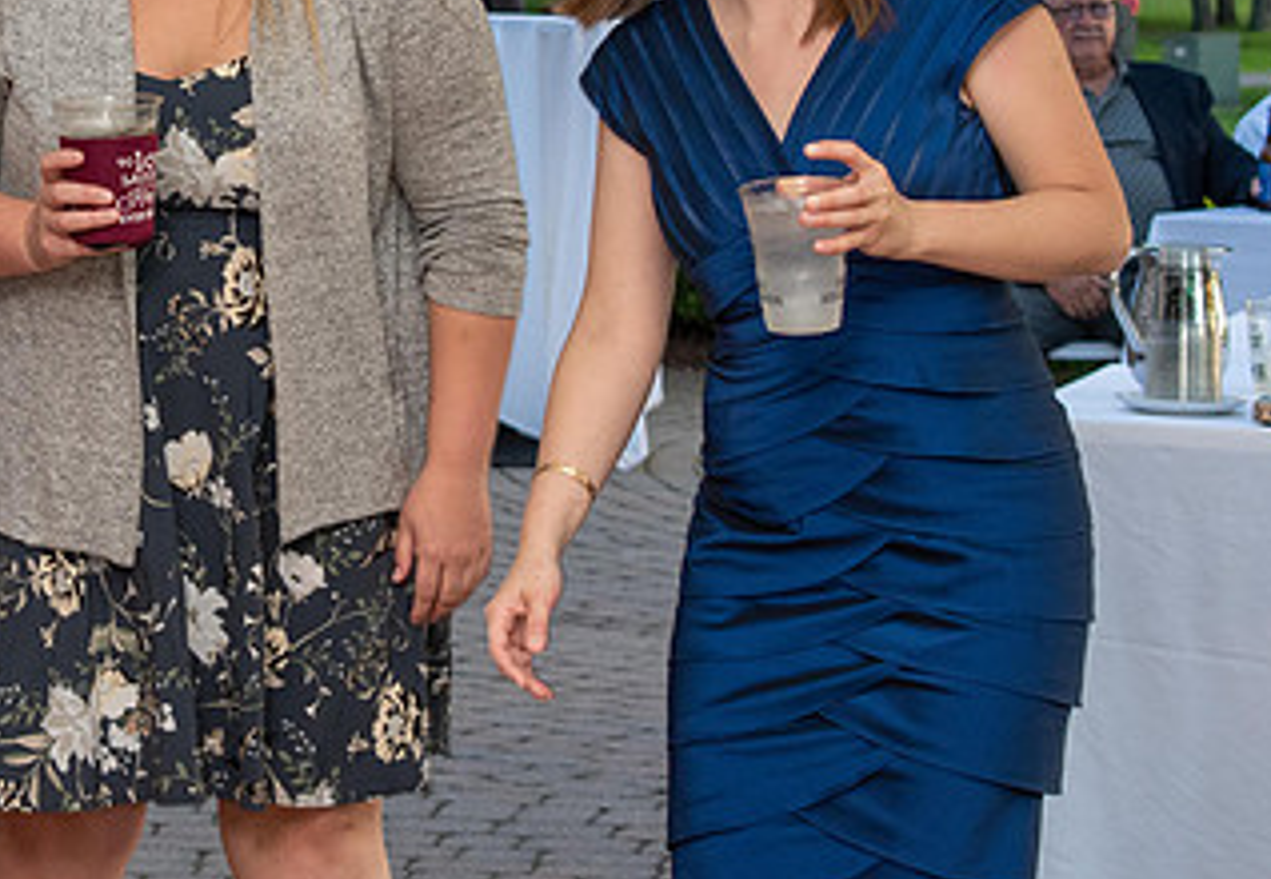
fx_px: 6143
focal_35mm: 172
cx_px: 184
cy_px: 118
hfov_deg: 11.7
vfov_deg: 8.2
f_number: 5.6
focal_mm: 52
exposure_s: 1/80
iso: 800
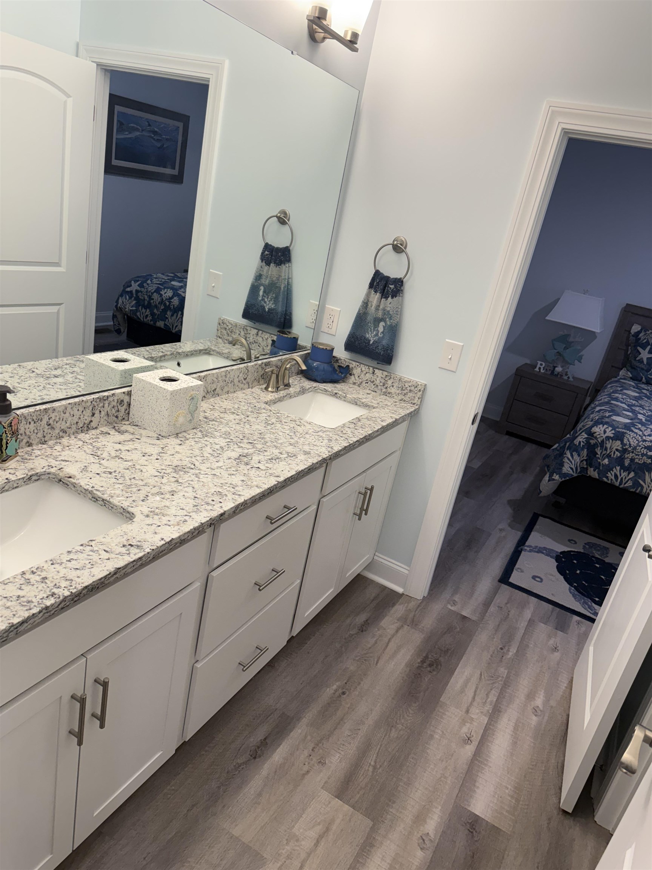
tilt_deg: -20.9
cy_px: 435
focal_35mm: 24
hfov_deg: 56.8
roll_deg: -12.6
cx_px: 326
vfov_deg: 71.6
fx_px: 603
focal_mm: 6.76
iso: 125
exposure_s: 1/120
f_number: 1.78
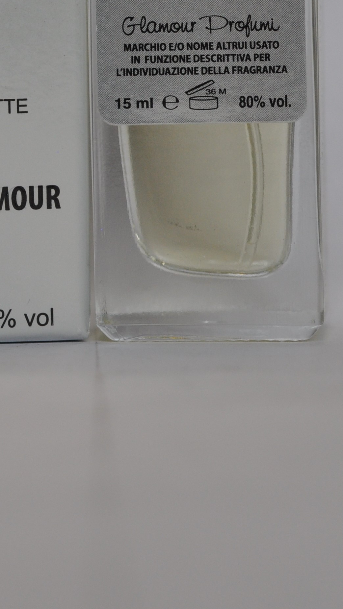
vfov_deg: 9.8
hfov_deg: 5.6
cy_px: -50
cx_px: 52
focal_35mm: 218
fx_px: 3524
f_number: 5
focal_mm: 60
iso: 400
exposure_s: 1/400
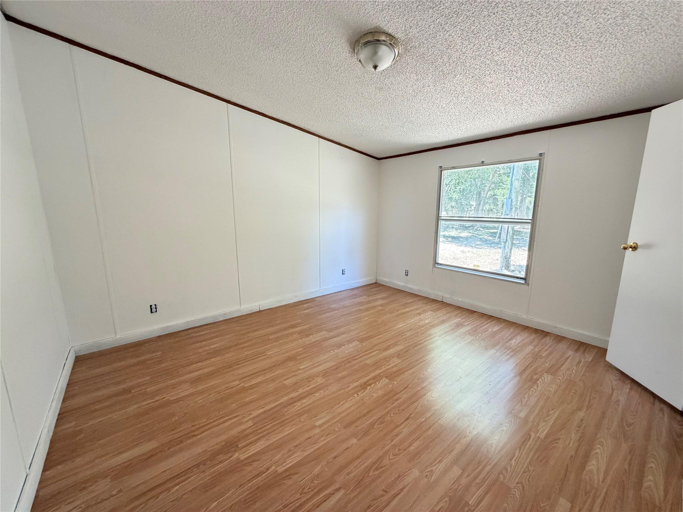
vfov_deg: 85.7
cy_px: 256
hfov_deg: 102.1
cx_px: 342
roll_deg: +0.9
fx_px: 276
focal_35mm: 14
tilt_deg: -10.3
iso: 320
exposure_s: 1/68
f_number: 2.2
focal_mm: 2.22
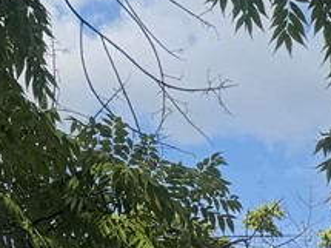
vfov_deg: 7.0
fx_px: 1711
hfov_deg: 10.5
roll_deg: +0.9
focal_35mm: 179
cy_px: 876
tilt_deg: -3.6
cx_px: 562
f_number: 1.78
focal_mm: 6.76
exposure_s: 1/3759
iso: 100
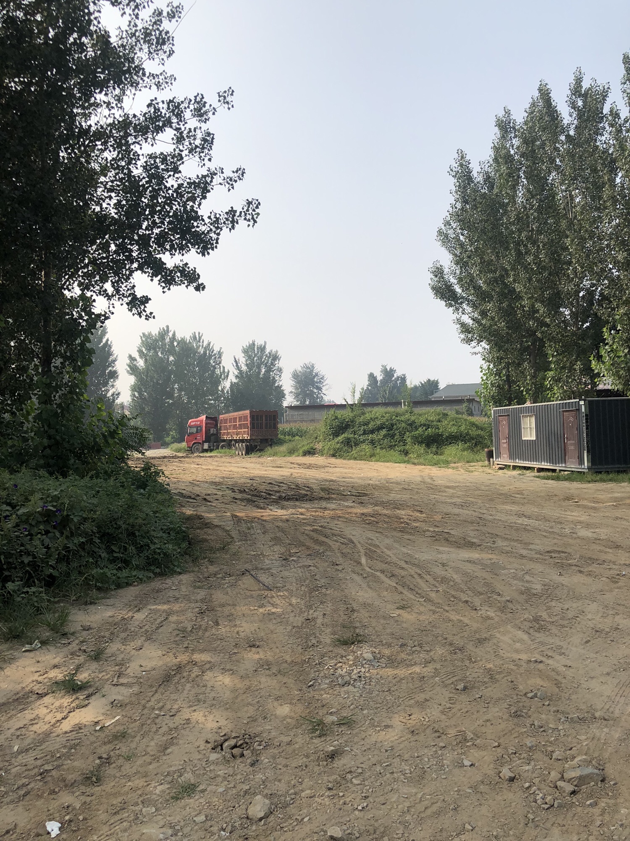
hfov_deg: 49.7
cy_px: 420
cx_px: 315
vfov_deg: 63.4
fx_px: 679
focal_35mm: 28
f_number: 1.8
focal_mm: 4
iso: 20
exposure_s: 1/2525
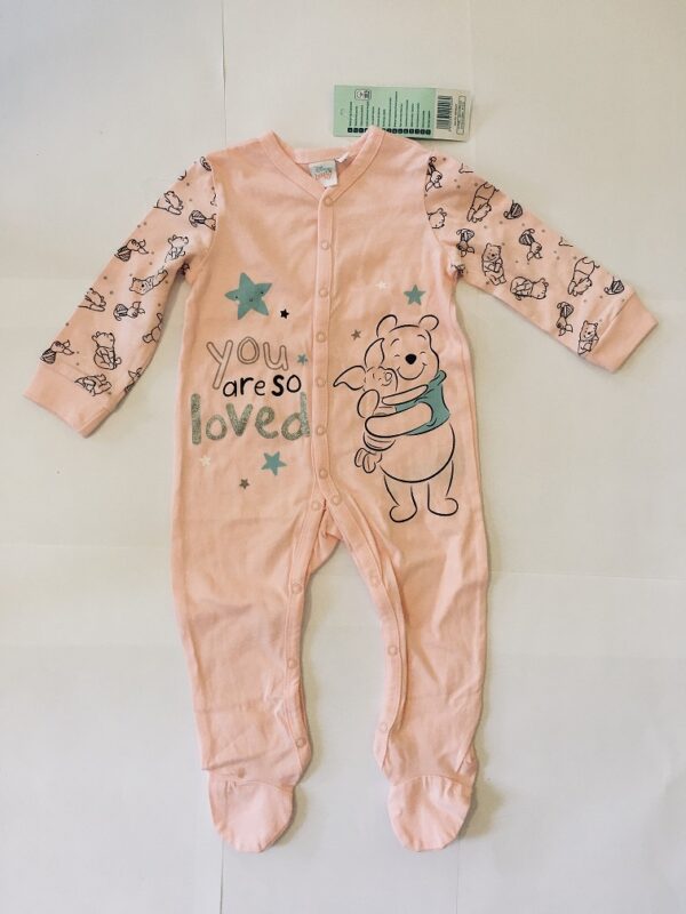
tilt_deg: -86.2
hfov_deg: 48.2
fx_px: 766
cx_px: 343
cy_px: 457
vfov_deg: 61.7
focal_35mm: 29
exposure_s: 1/33
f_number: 2.2
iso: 125
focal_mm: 4.15
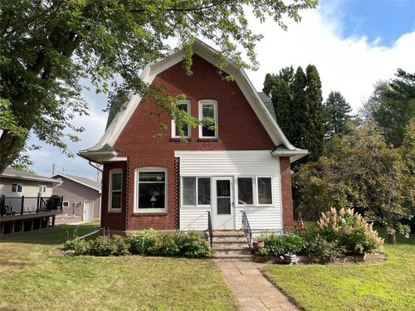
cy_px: 156
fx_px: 312
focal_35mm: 26
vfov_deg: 53.1
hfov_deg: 67.3
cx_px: 208
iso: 32
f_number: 1.6
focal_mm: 4.2
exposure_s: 1/1984
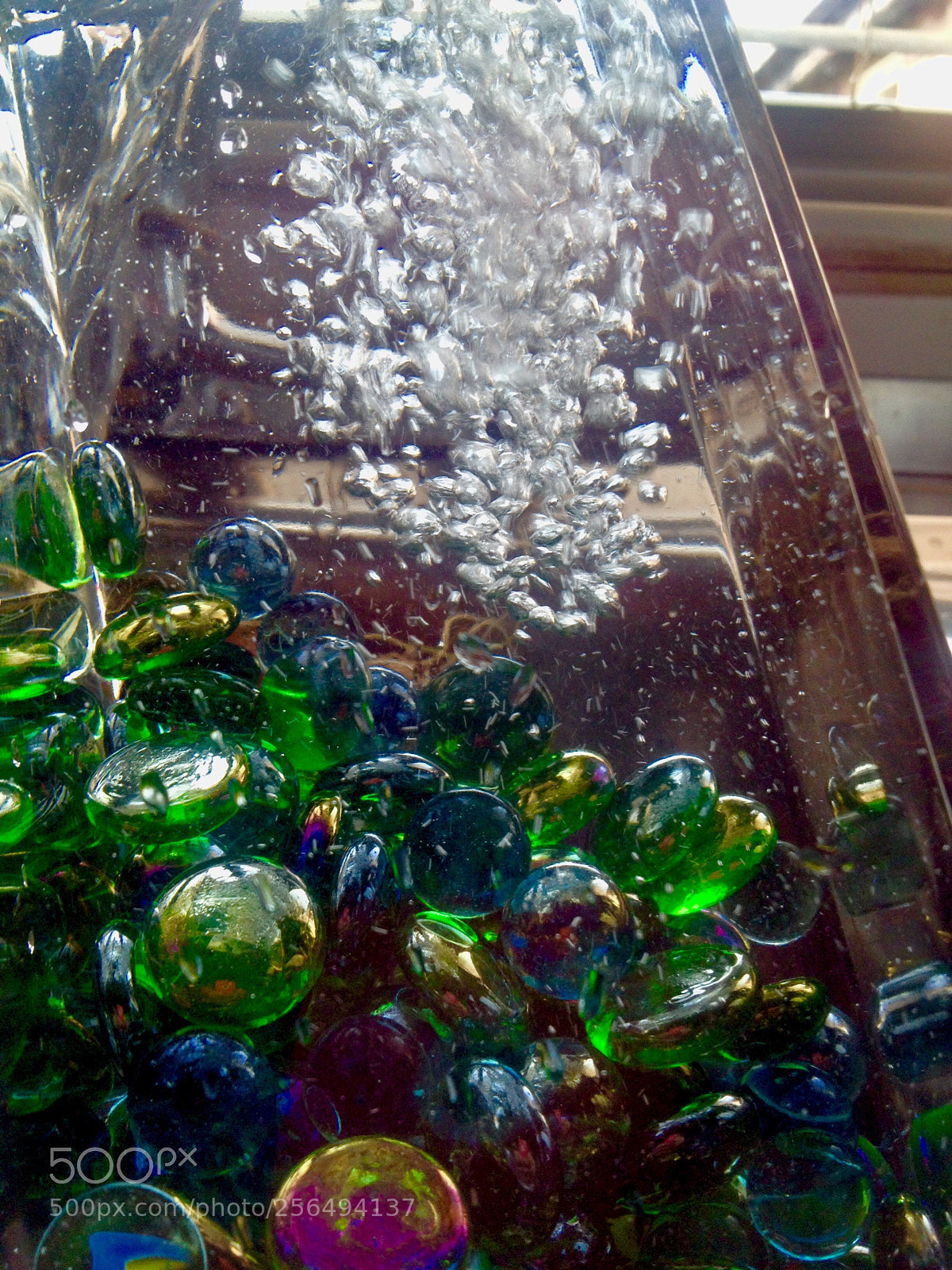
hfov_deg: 40.7
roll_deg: -1.0
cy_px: 635
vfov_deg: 52.6
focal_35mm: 35
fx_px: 1283
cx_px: 476
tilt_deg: -14.1
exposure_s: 1/120
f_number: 2.4
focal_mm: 4.28
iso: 64
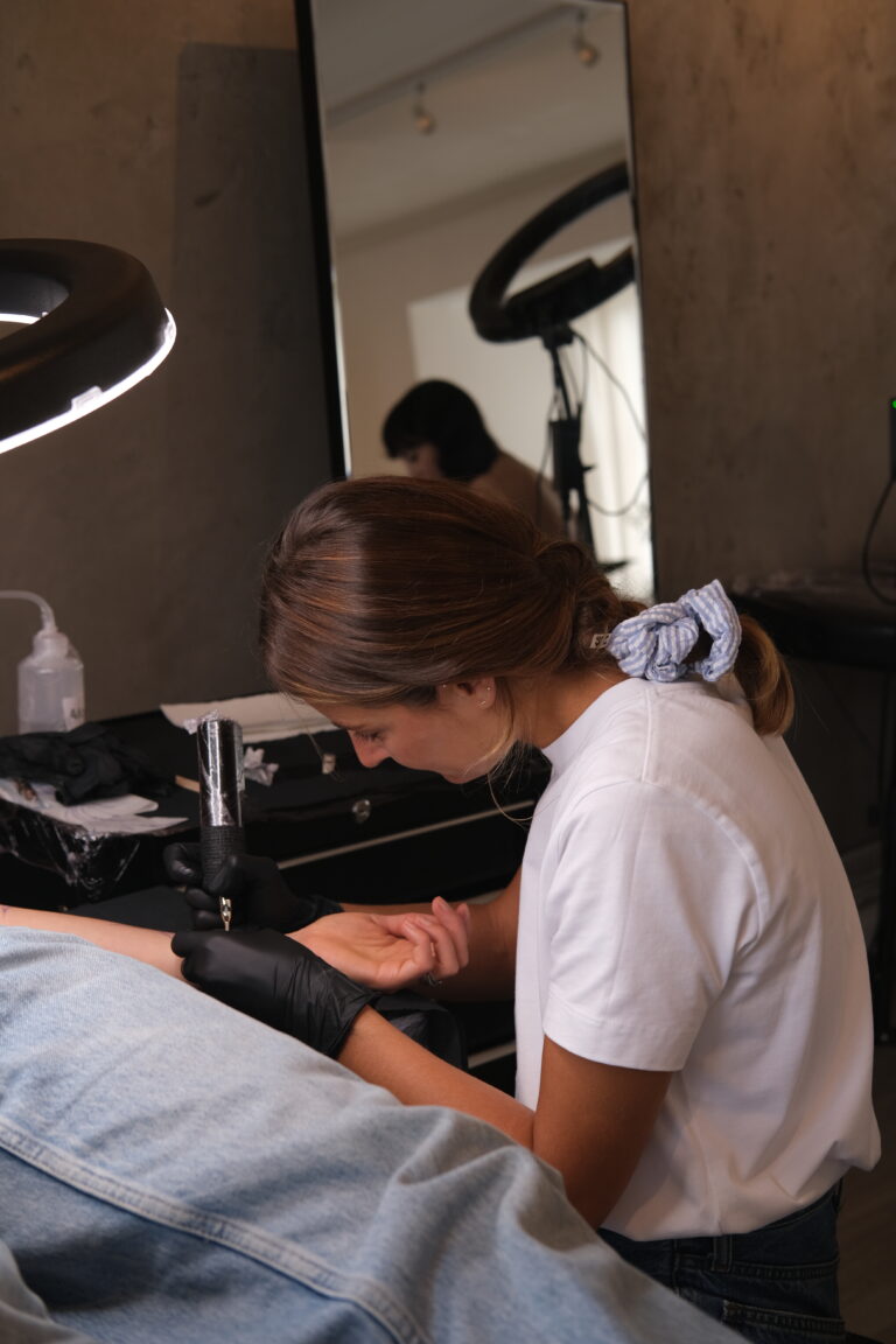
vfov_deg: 37.5
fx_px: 1979
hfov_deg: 25.5
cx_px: 448
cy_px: 672
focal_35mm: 53
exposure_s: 1/52
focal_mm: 35
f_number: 4
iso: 200
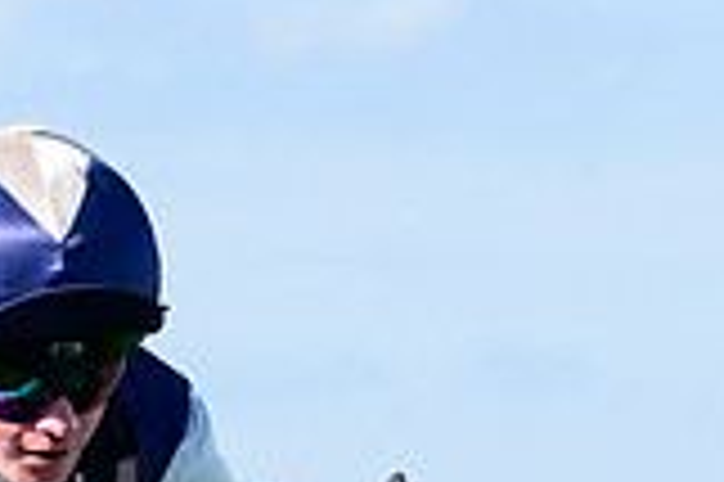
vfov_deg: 1.9
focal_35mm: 728
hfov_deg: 2.8
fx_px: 14626
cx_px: -103
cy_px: 815
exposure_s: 1/2500
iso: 640
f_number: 6.3
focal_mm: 135
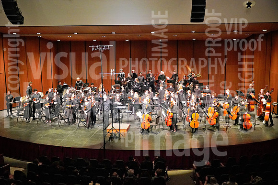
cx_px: 139
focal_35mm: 50
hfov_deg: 40.0
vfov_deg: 27.3
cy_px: 92
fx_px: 382
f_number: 4.5
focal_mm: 33
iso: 6400
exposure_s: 1/125
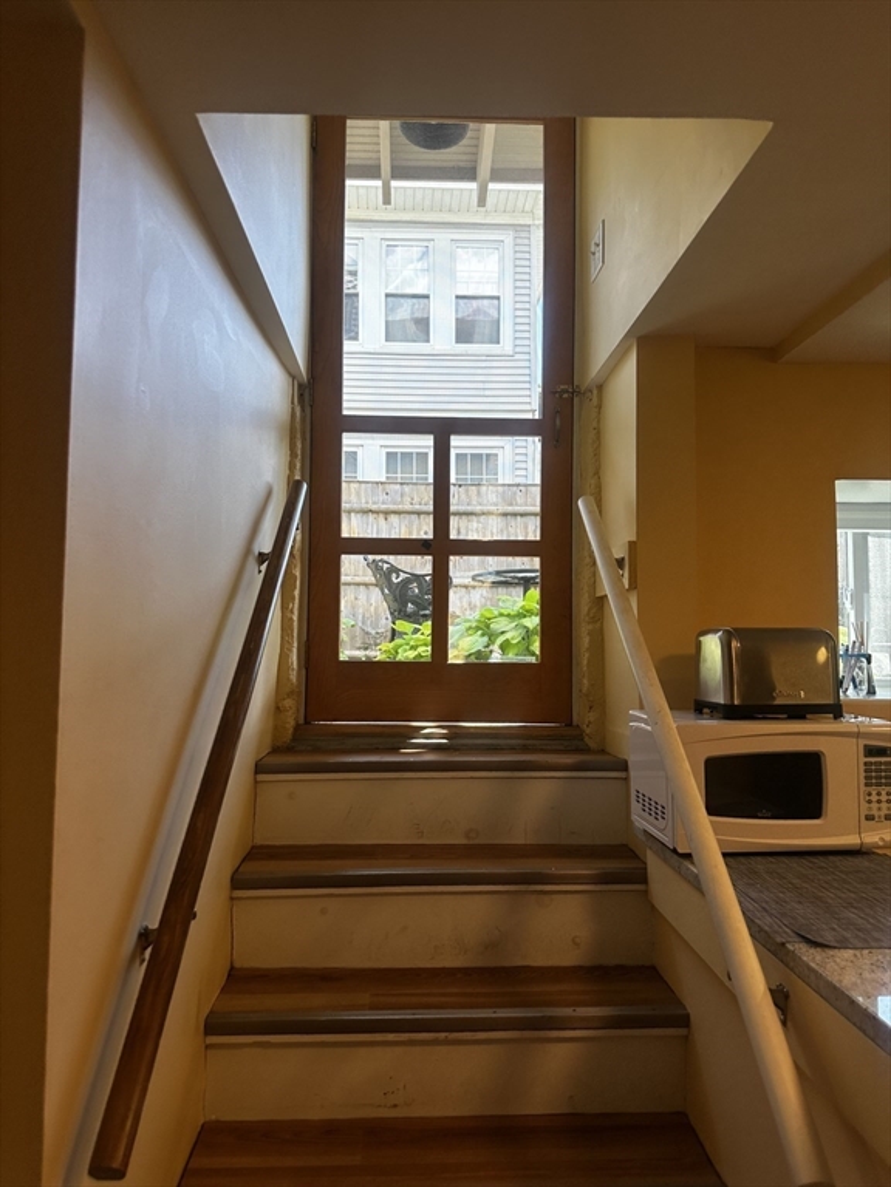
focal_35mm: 24
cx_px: 446
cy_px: 594
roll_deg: -2.5
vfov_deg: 71.6
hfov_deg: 56.8
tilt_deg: +1.1
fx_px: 824
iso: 80
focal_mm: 6.86
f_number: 1.78
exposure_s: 1/347
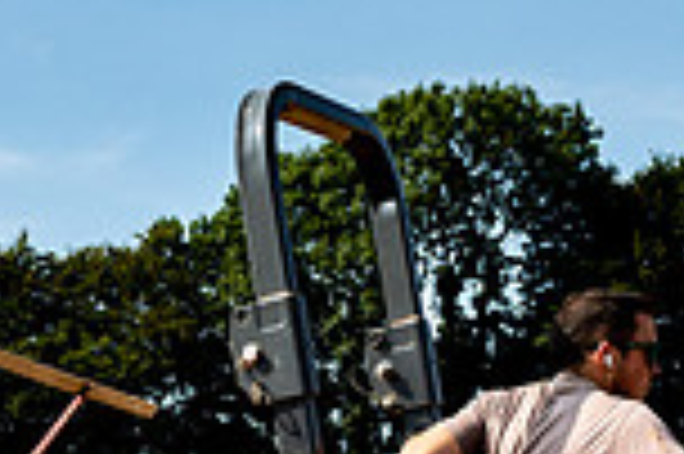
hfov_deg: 19.3
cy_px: 695
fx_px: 1974
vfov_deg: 12.4
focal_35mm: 104
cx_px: 80
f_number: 5.6
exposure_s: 1/1600
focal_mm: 24
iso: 64
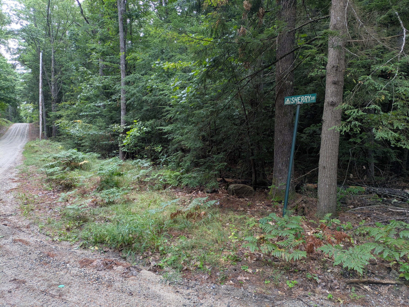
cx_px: 204
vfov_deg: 54.9
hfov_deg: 69.4
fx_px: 295
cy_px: 154
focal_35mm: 25
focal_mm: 5.43
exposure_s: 1/60
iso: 44
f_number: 1.89
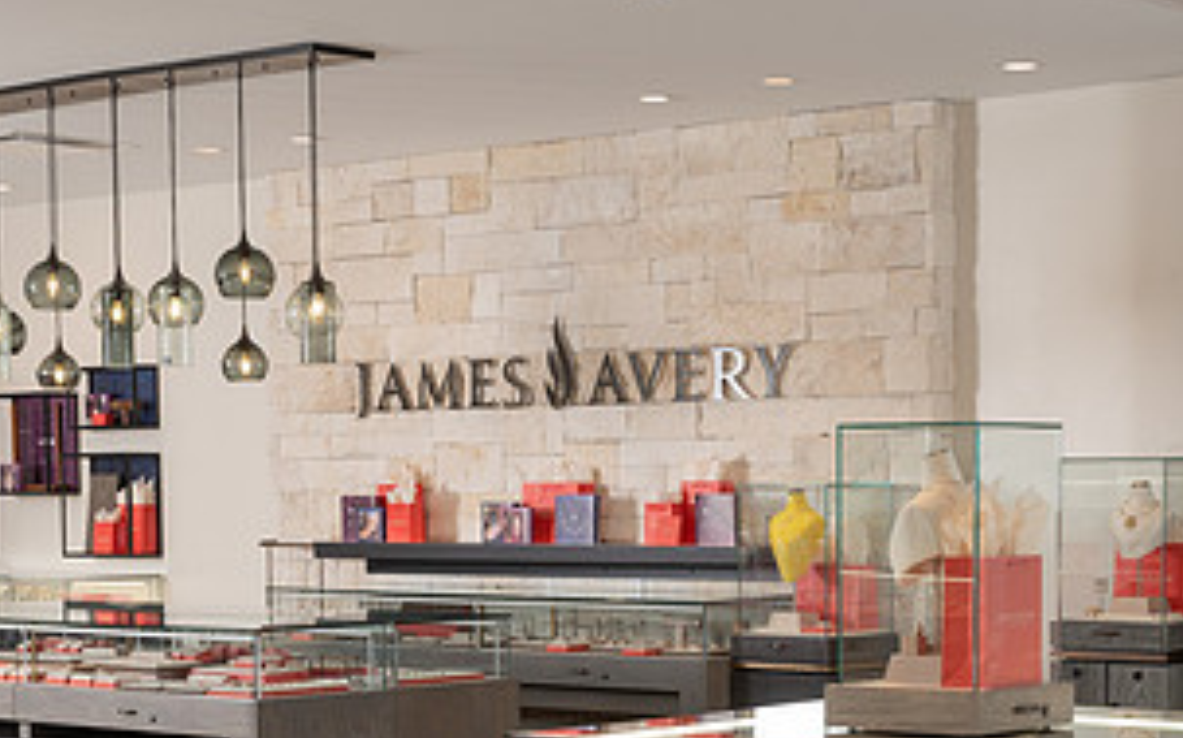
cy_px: 734
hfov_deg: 25.8
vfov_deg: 16.0
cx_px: 679
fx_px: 2578
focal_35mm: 80
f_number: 8
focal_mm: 41
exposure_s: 1/160
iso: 200
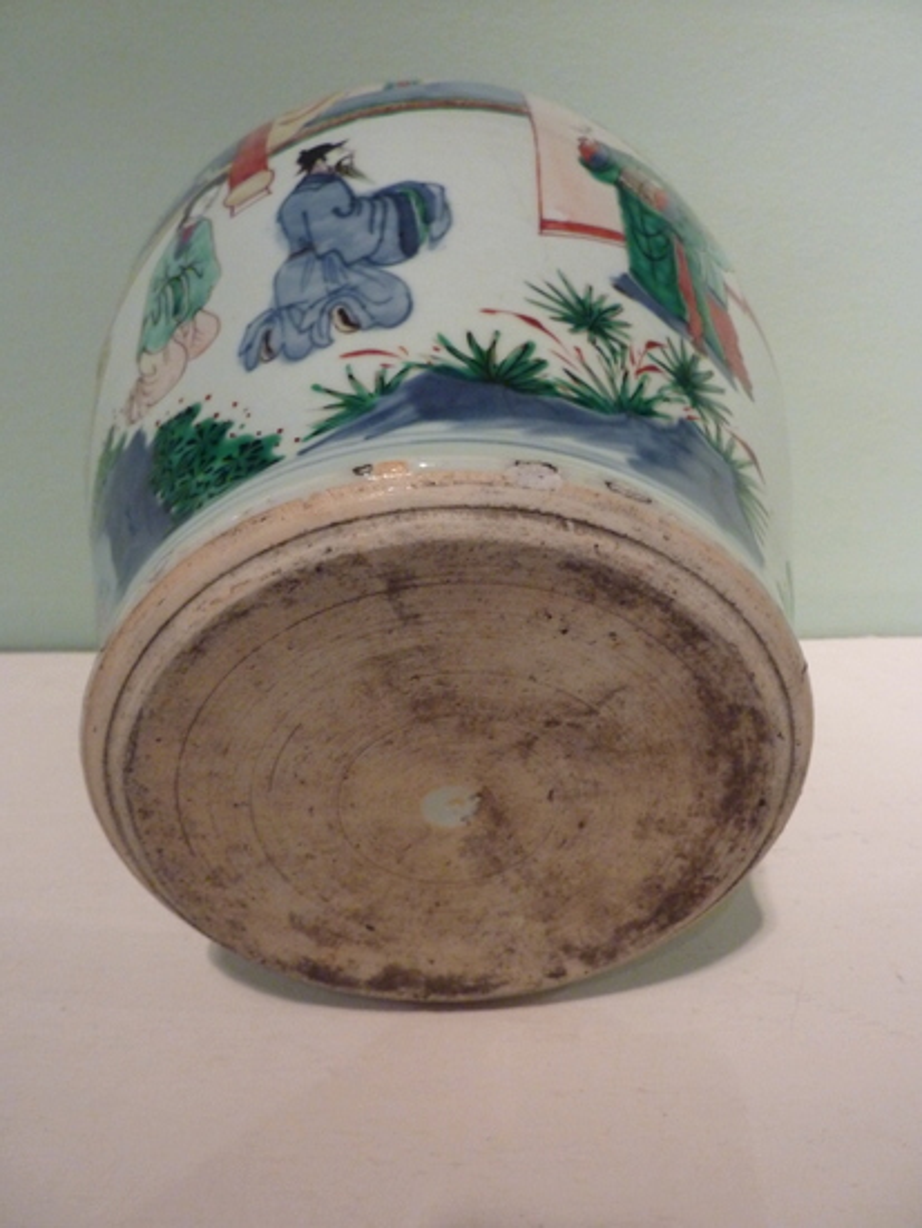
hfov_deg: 54.9
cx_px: 461
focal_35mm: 25
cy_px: 614
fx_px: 887
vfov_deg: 69.4
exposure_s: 1/30
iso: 400
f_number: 3.3
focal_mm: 4.1
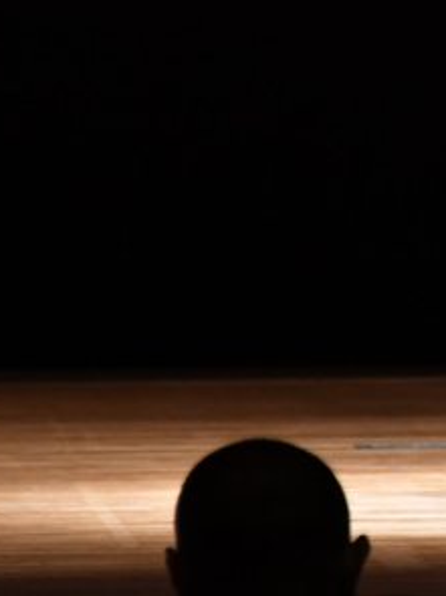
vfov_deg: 2.1
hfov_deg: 1.6
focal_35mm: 948
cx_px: 689
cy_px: 279
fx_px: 16297
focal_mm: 250
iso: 4000
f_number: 5.6
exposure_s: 1/400
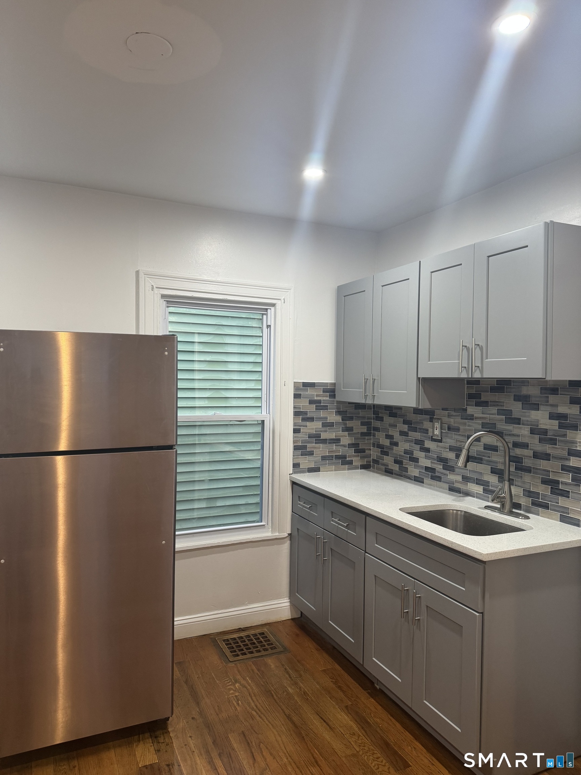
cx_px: 290
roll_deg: +0.3
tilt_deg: +0.4
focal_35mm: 24
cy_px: 388
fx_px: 537
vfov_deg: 71.6
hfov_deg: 56.8
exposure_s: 1/60
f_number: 1.78
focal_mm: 6.76
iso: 200
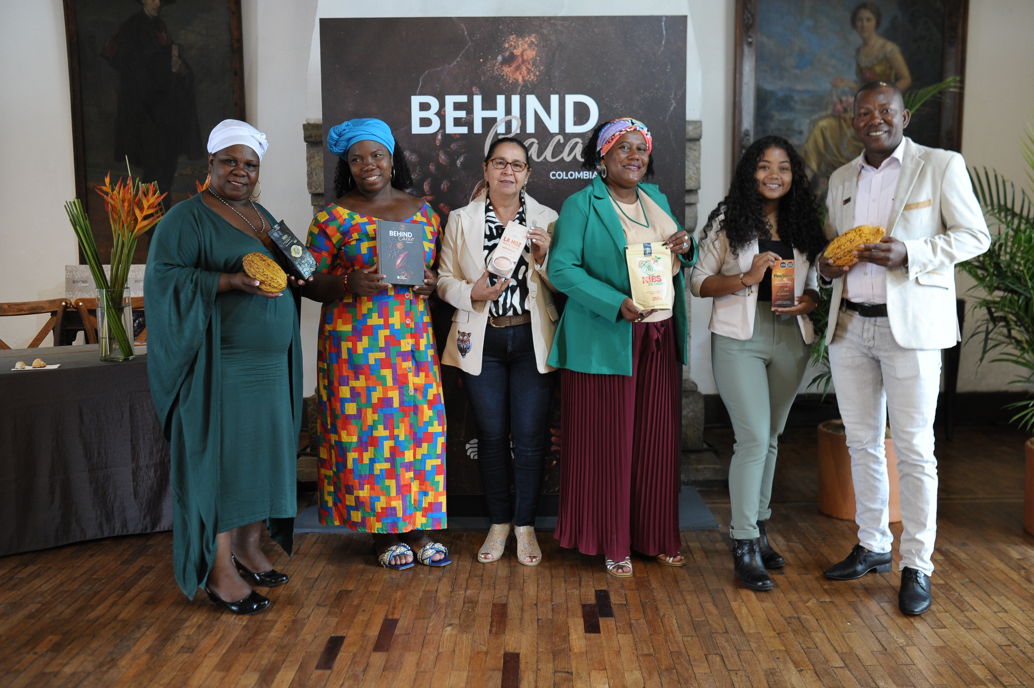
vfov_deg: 37.8
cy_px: 344
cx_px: 517
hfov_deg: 54.5
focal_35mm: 35
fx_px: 1005
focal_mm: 35
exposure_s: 1/160
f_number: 2.8
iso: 2000
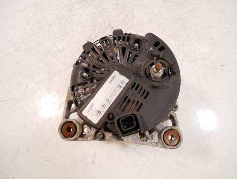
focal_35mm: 24
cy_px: 90
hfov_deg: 71.5
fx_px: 164
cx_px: 118
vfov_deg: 56.9
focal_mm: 12
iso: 640
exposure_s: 1/60
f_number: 3.5
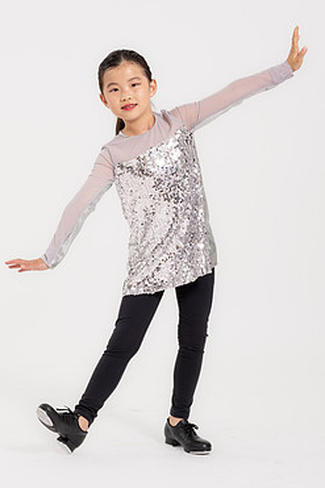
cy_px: 220
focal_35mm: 74
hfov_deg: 18.4
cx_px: 159
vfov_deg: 27.3
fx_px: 1003
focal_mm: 61
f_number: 10
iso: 400
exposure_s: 1/125
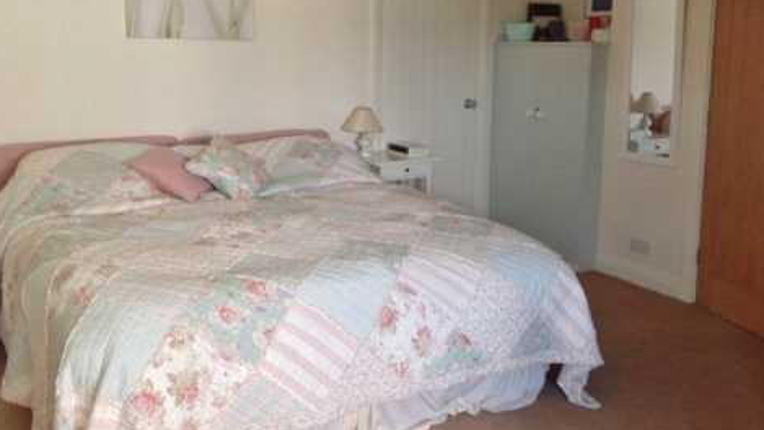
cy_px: 156
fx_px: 790
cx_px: 383
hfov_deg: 51.6
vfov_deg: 30.3
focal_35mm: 39
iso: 64
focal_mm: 4.28
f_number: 2.4
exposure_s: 1/17
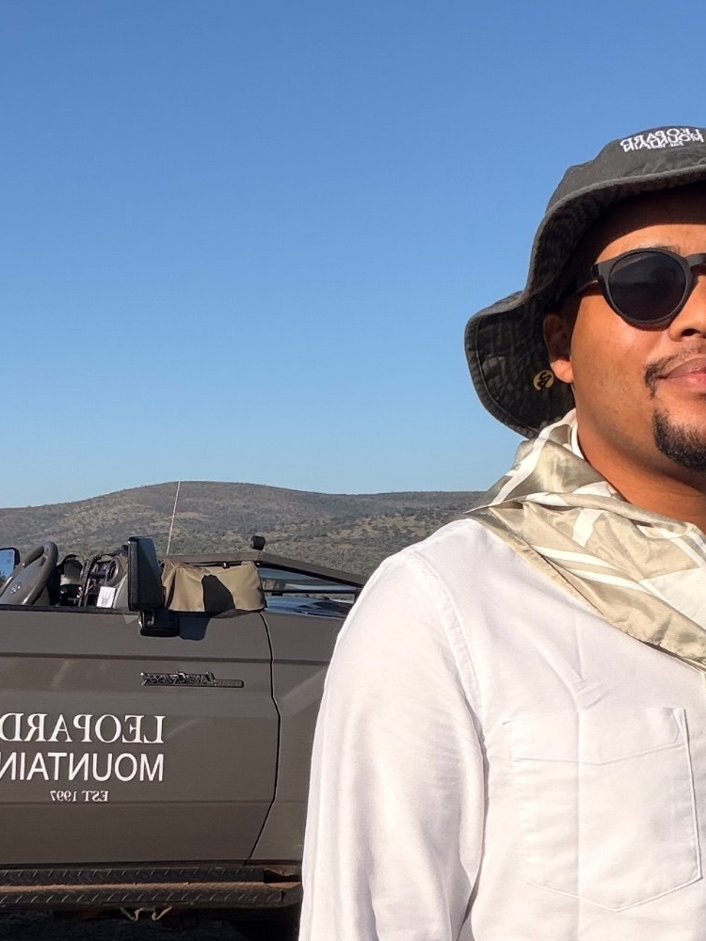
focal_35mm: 72
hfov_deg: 20.4
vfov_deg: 26.9
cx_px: 280
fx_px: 1958
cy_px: 605
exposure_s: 1/1852
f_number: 1.9
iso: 32
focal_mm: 2.71
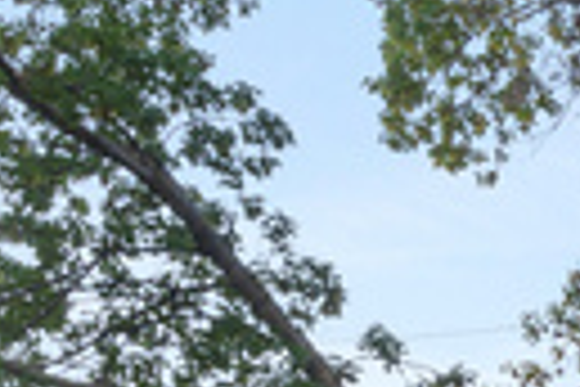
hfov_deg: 13.5
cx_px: 1209
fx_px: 2046
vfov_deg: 9.6
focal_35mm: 127
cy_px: 918
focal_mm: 16
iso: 100
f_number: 9
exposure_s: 1/5
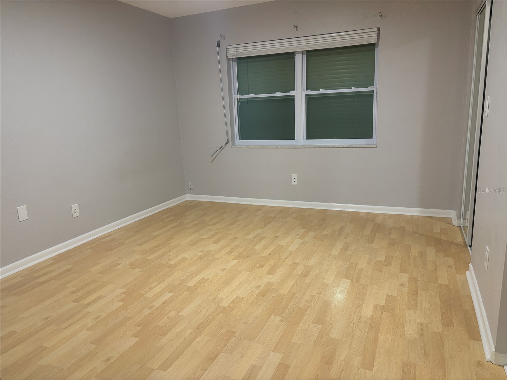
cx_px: 254
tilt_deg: -12.4
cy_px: 190
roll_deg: +2.4
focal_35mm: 26
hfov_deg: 67.3
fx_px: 381
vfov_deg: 53.1
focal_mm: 5.96
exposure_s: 1/60
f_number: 1.6
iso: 200
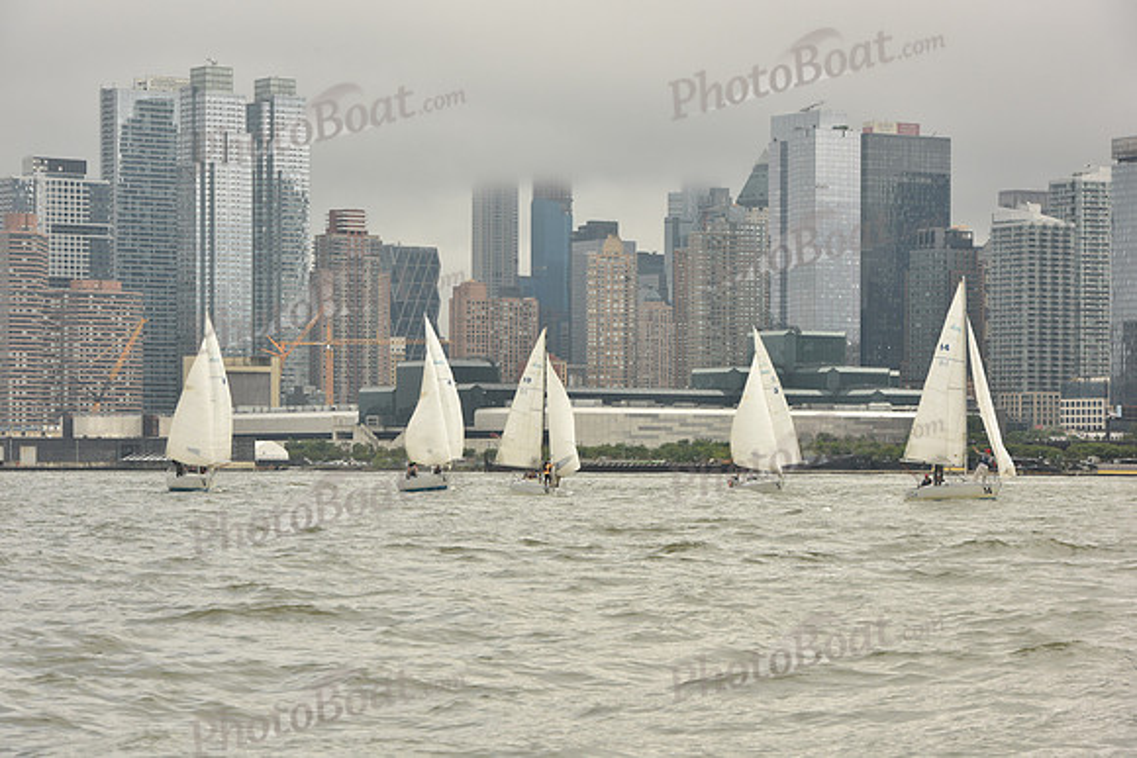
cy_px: 379
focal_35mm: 116
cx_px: 568
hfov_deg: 17.6
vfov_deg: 11.8
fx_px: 3664
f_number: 11
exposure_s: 1/800
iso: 400
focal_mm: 116
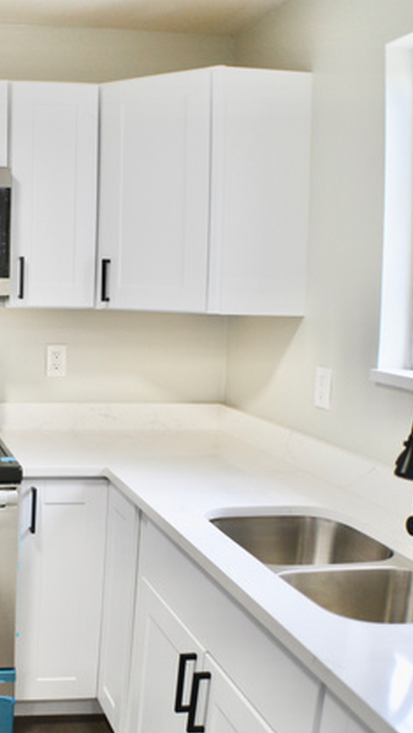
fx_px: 1030
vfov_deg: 39.2
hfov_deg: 21.1
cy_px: 362
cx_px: -86
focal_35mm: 53
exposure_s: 1/80
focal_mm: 22
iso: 400
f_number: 4.5
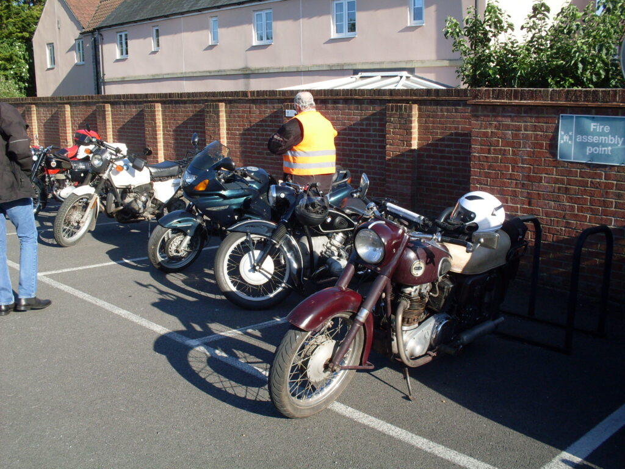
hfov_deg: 49.0
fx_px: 686
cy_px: 234
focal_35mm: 38
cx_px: 312
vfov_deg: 37.7
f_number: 8.4
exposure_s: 1/125
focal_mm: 6.3
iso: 80
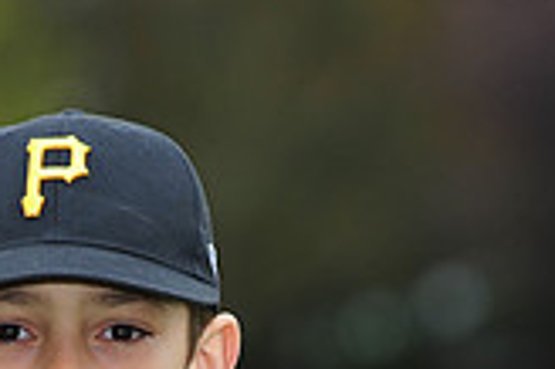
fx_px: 9533
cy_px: 603
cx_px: 41
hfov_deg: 3.3
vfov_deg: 2.2
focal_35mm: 619
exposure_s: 1/500
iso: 400
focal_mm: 175
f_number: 5
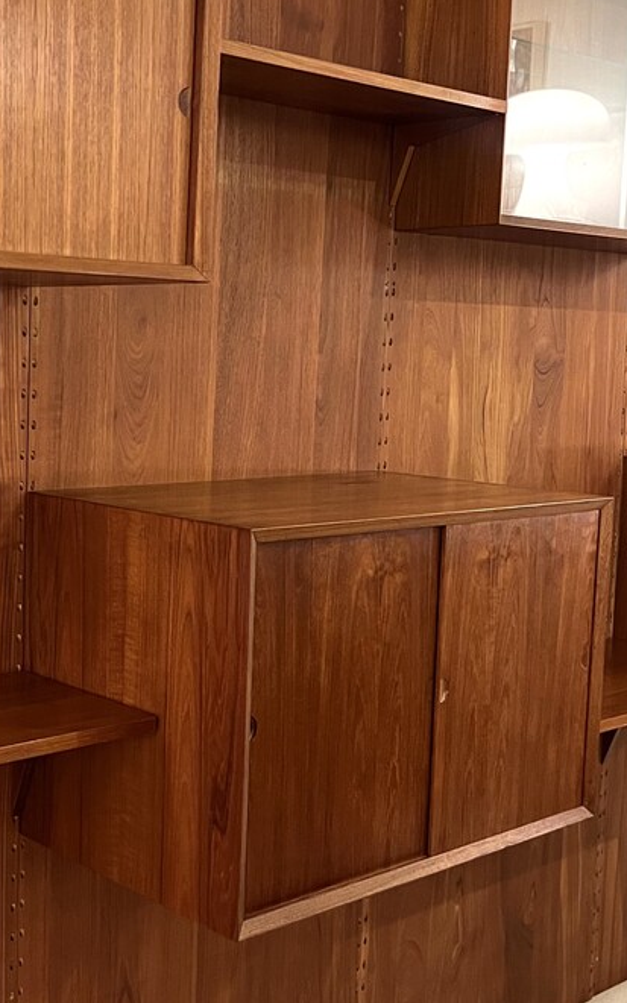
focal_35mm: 50
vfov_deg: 40.3
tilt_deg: -4.9
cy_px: 469
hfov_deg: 25.3
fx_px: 1367
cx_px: 108
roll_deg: -0.6
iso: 500
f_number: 1.5
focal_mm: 5.7
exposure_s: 1/33
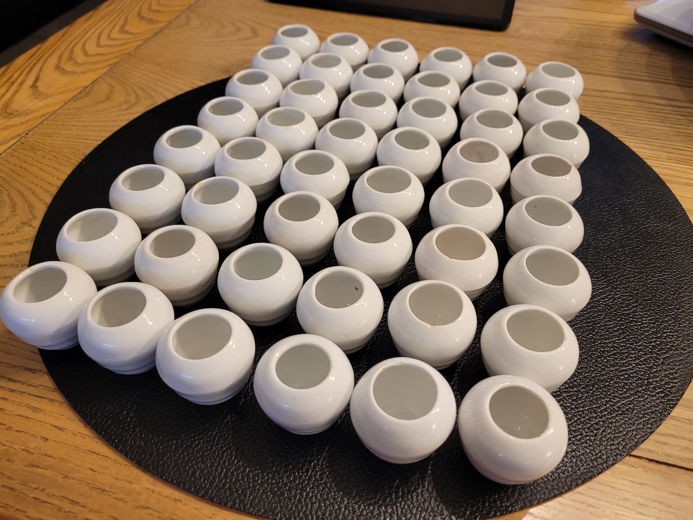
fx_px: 521
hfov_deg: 67.3
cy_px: 260
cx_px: 346
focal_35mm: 26
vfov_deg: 53.1
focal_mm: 5.4
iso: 250
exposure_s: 1/50
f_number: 1.8
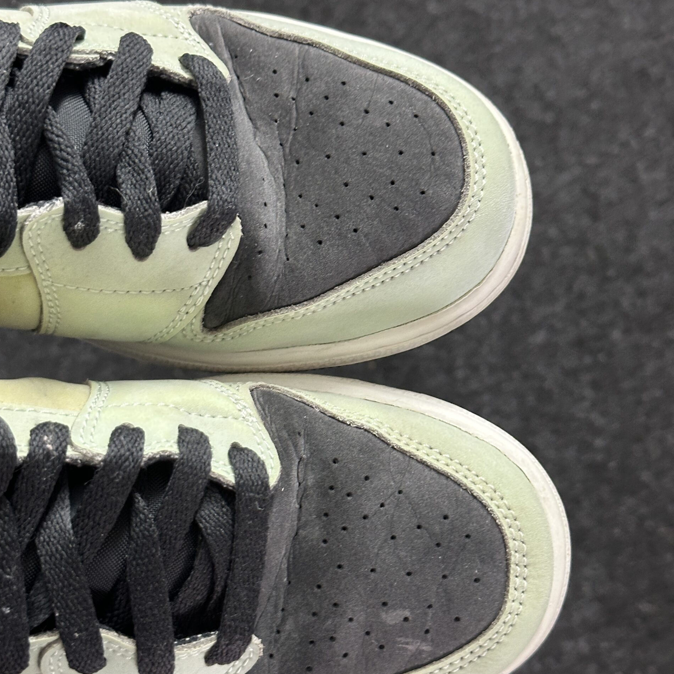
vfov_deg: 30.0
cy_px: 361
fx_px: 1256
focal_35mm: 57
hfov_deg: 30.0
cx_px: 335
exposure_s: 1/33
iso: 250
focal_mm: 6.86
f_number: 1.78
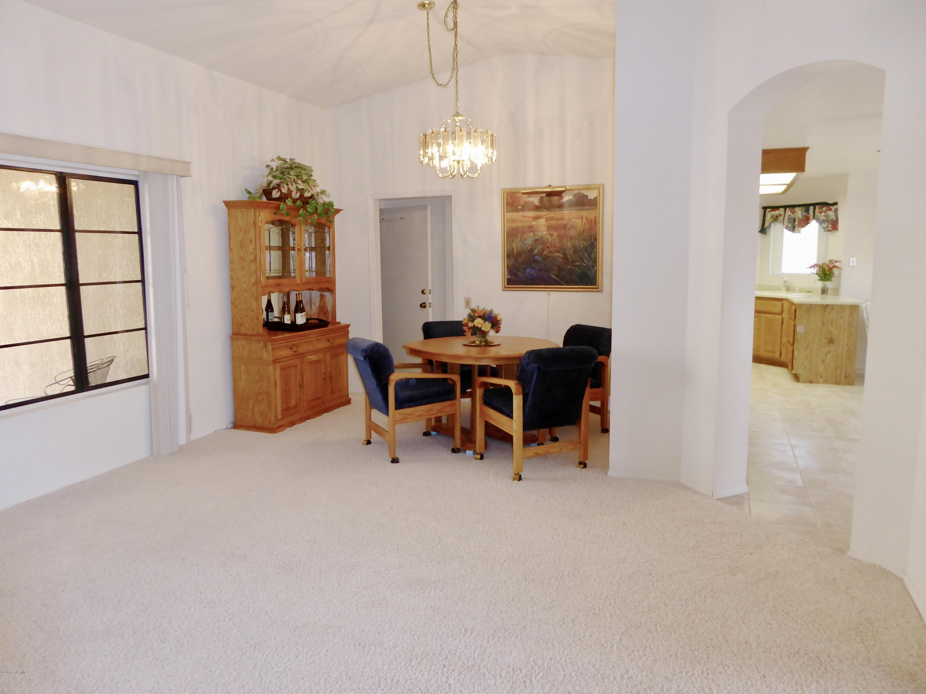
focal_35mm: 25
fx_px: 669
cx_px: 463
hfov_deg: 69.4
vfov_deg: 54.9
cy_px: 347
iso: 320
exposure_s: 1/60
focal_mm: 4.3
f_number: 3.3
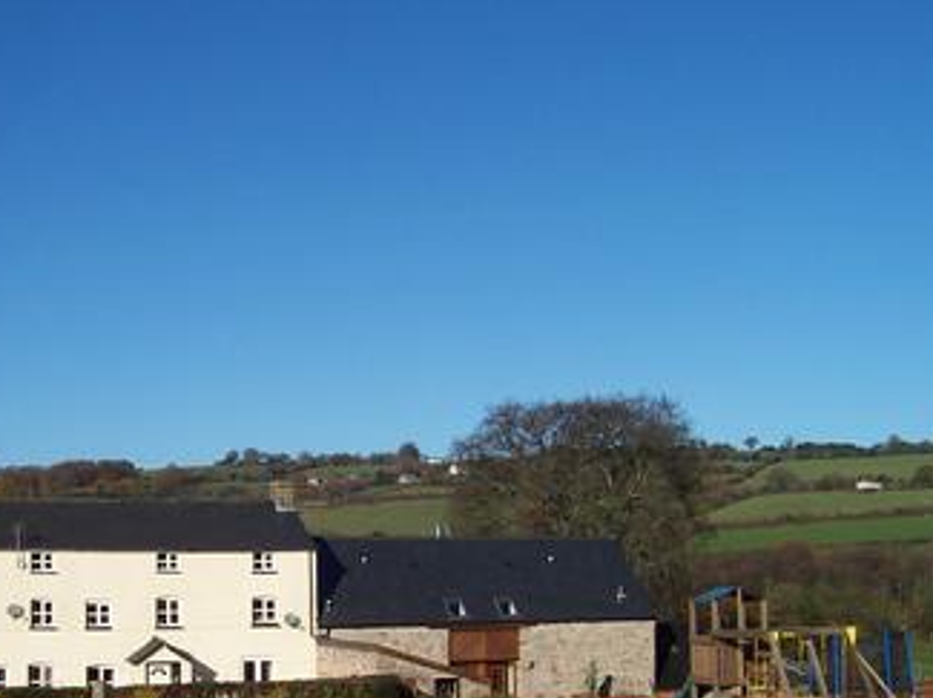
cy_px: 481
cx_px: 310
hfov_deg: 33.5
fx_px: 1535
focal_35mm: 57
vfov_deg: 25.4
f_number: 5.6
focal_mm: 5.6
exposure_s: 1/750
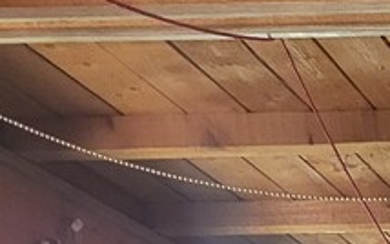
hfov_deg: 13.3
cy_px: 685
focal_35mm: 132
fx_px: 1404
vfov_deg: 8.6
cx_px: 816
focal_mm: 5.4
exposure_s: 1/50
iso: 320
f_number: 1.8
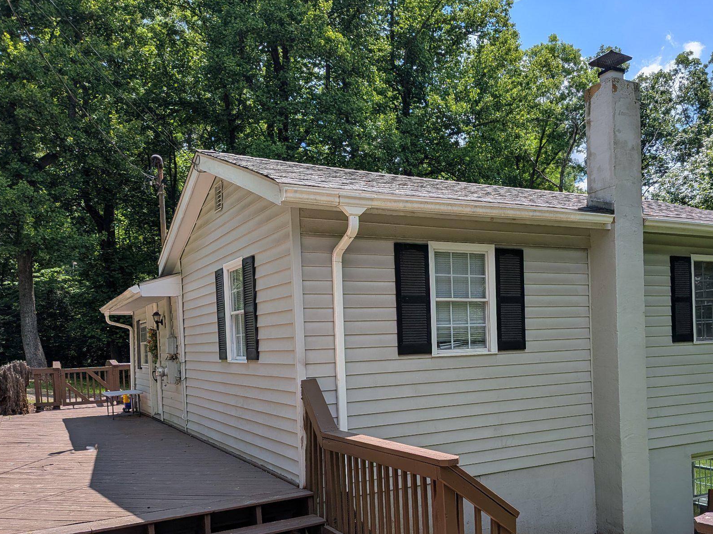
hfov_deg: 57.5
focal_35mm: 31
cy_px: 335
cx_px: 456
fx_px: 638
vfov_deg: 45.0
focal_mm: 4.53
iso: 28
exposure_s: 1/1776
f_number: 1.7
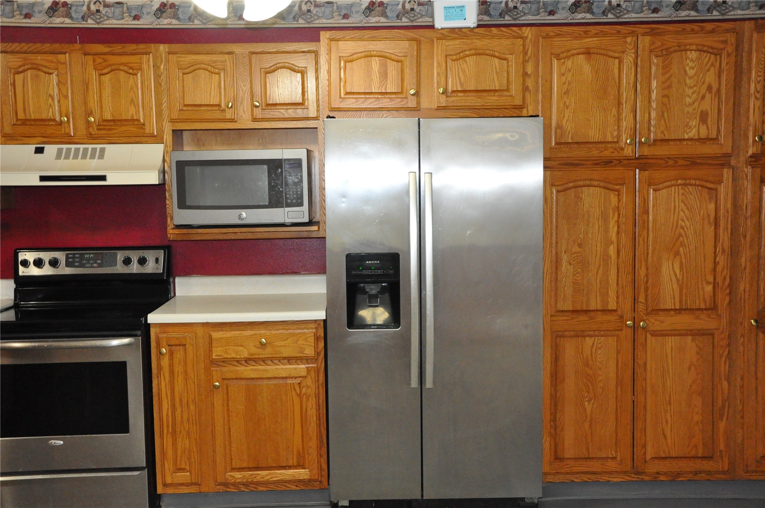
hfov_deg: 49.6
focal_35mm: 39
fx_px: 828
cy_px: 254
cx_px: 382
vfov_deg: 34.1
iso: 3200
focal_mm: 26
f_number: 5.6
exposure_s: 1/160
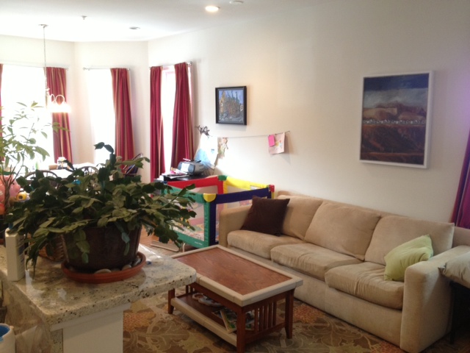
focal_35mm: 35
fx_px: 475
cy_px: 176
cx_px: 235
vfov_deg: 40.7
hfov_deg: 52.6
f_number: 2.4
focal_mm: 4.28
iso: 125
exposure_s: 1/20
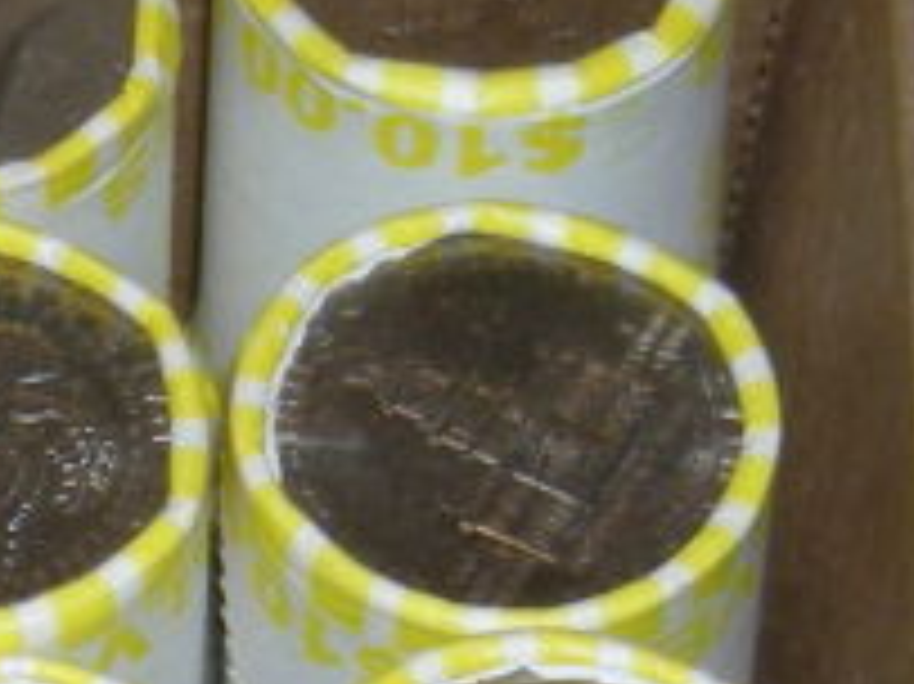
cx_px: -621
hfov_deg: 5.2
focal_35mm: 374
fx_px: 9869
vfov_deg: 4.0
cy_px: 918
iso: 50
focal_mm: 12.3
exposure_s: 1/30
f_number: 3.9
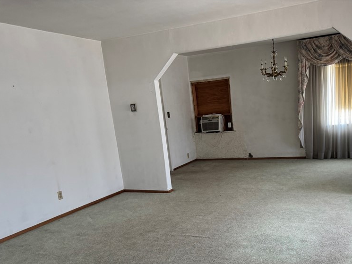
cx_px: 221
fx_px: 336
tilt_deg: -12.5
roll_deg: +4.8
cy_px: 180
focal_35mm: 33
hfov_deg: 54.7
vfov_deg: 42.3
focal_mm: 6.76
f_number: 1.78
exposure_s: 1/121
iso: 200
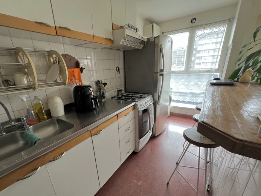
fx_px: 113
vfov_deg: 81.3
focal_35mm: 15
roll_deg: +3.1
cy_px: 112
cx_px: 122
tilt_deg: -19.9
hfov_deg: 98.0
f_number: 1.8
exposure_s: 1/99
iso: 160
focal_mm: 1.57
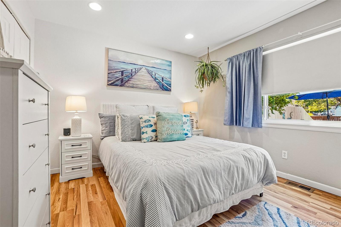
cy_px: 114
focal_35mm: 15
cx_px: 170
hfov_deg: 100.4
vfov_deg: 77.3
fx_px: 142
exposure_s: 1/20
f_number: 8
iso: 400
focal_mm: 10
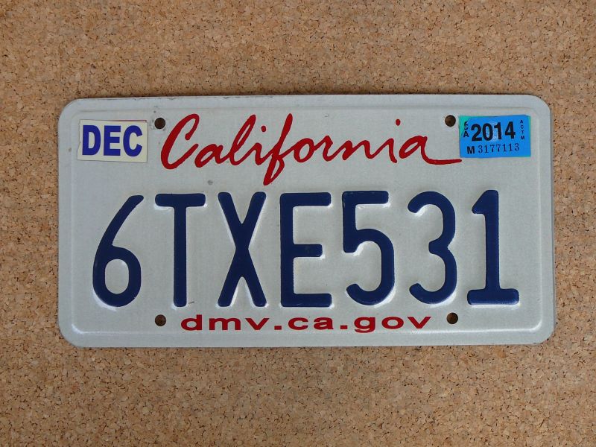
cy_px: 224
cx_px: 298
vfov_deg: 32.2
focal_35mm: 45
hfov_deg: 42.1
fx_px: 775
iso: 80
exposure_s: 1/60
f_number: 3.2
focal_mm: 6.7
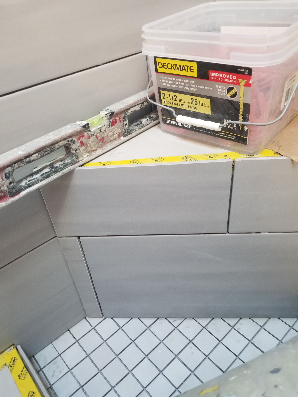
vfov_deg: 67.3
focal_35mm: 26
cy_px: 198
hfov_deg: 53.1
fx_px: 298
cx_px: 149
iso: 200
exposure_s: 1/24
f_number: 1.7
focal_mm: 4.25
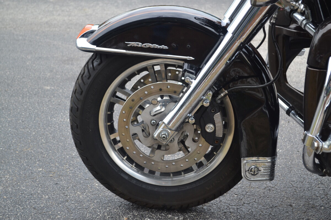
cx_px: 166
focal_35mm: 63
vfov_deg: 21.6
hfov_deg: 31.9
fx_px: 579
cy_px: 110
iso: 280
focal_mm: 42
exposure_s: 1/125
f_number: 5.6
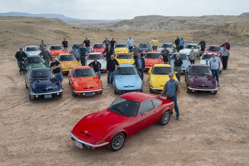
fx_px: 235
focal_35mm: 34
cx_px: 124
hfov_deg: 55.8
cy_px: 83
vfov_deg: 38.9
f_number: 11
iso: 320
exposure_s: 1/200
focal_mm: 34
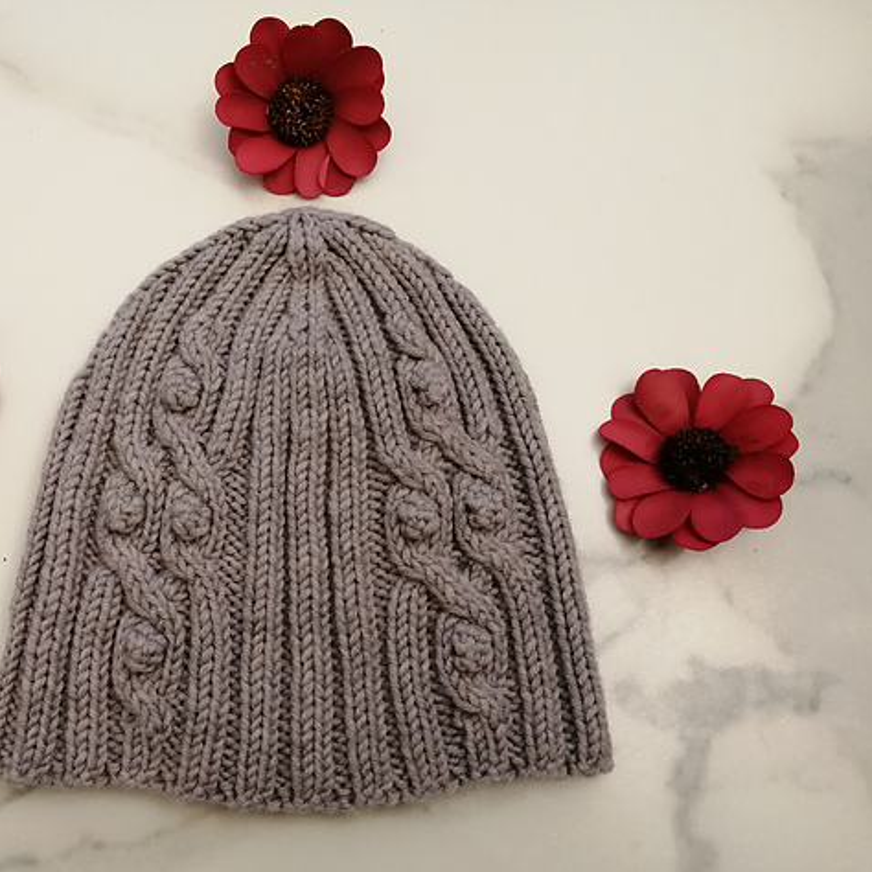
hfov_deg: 51.6
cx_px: 293
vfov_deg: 52.5
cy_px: 436
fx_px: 883
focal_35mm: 31
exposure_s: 1/25
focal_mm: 3.46
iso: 320
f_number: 1.8
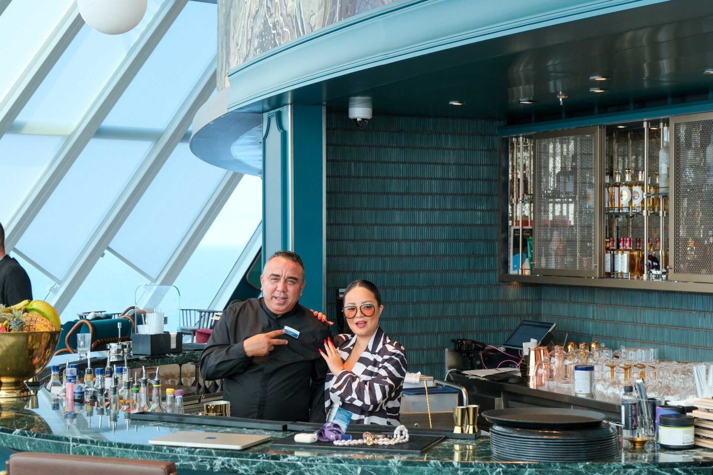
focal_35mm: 67
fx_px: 1327
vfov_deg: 20.3
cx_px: 356
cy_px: 238
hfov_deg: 30.1
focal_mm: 44.5
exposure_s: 1/125
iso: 320
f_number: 4.5
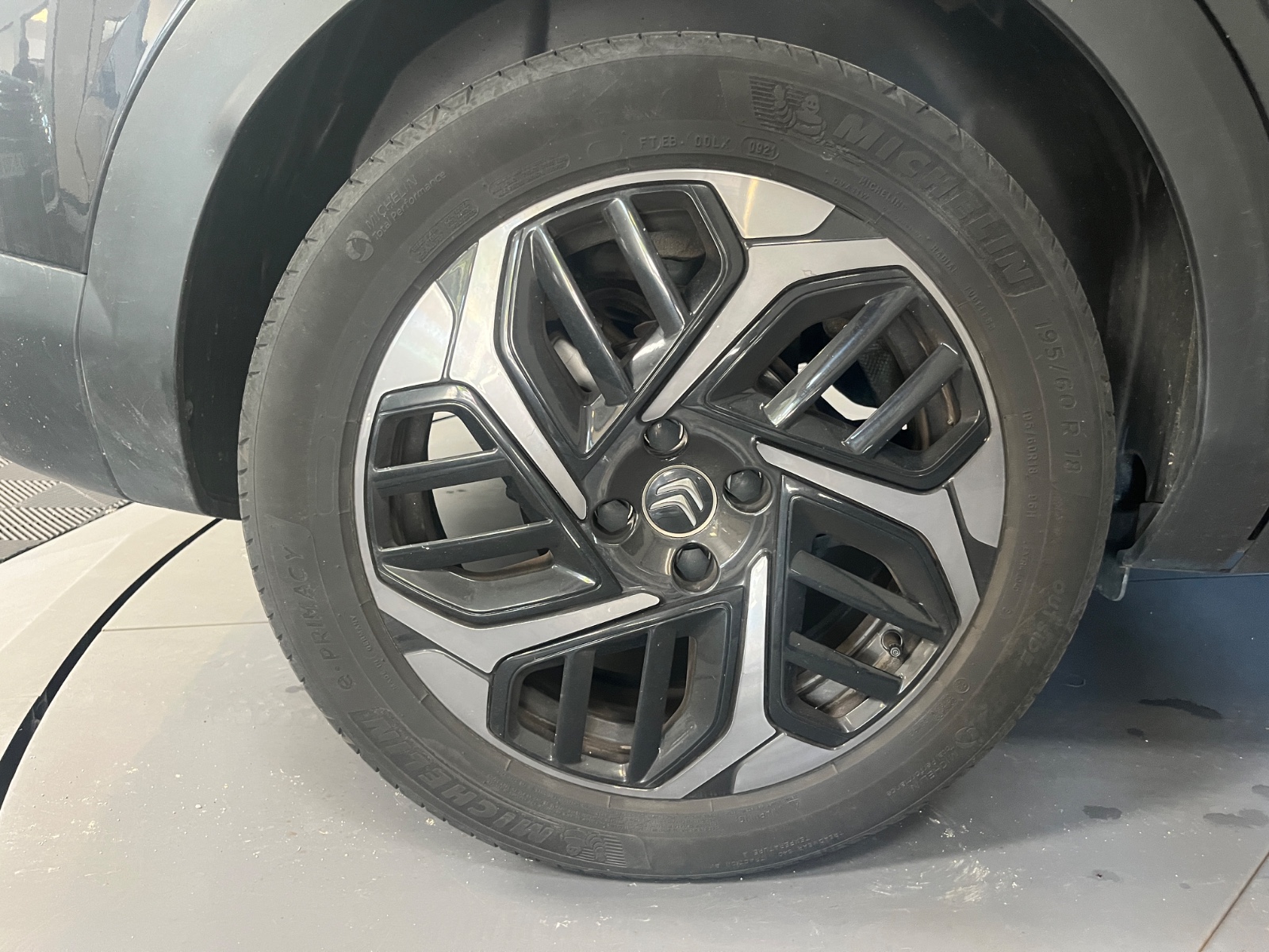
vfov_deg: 53.1
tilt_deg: -14.7
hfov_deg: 67.3
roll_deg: -0.8
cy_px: 476
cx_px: 634
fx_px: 953
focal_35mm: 26
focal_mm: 5.1
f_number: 1.6
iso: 400
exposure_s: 1/50
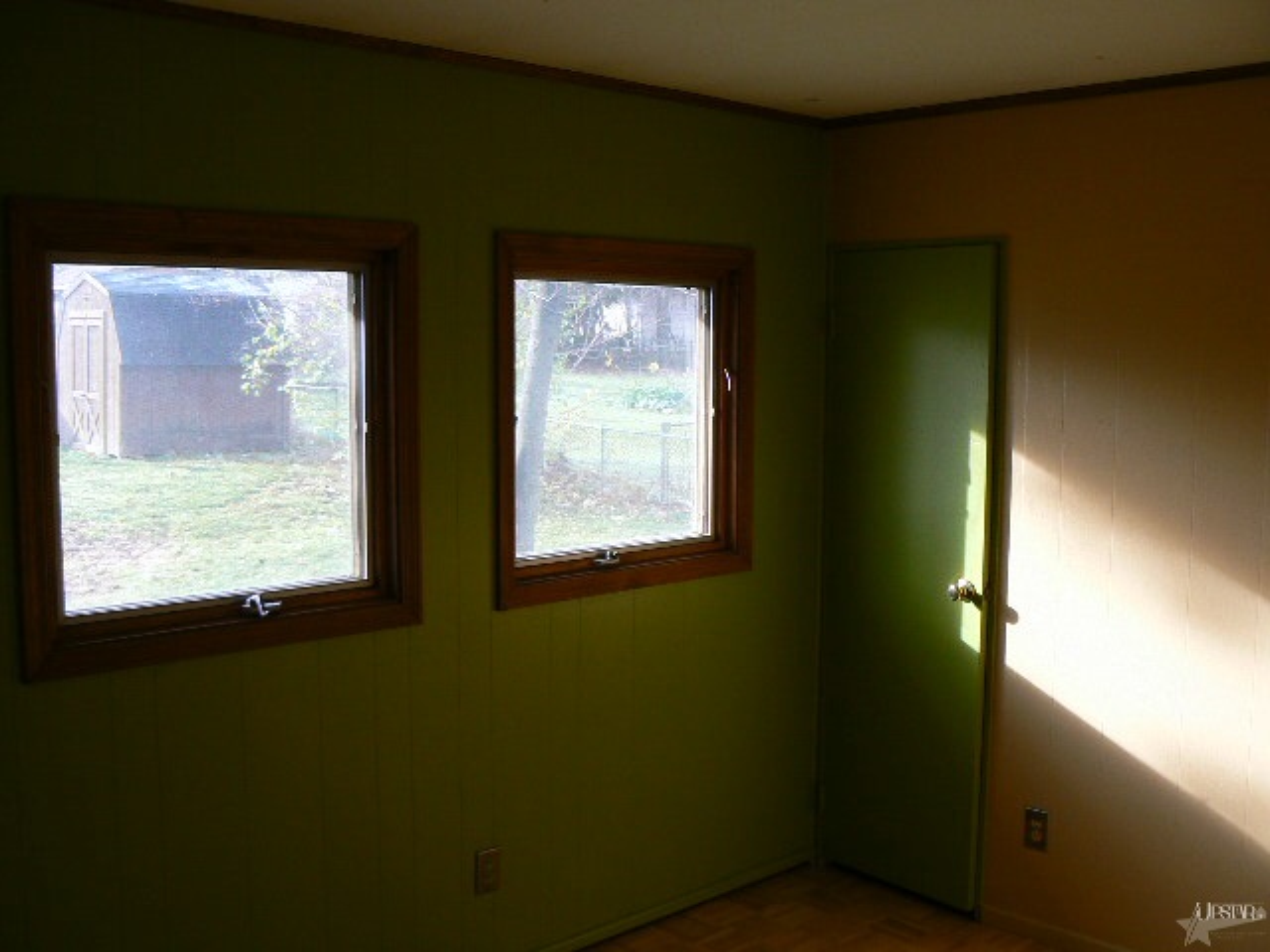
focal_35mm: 36
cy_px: 476
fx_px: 1321
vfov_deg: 39.7
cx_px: 635
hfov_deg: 51.4
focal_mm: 6
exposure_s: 1/40
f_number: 2.8
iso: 80
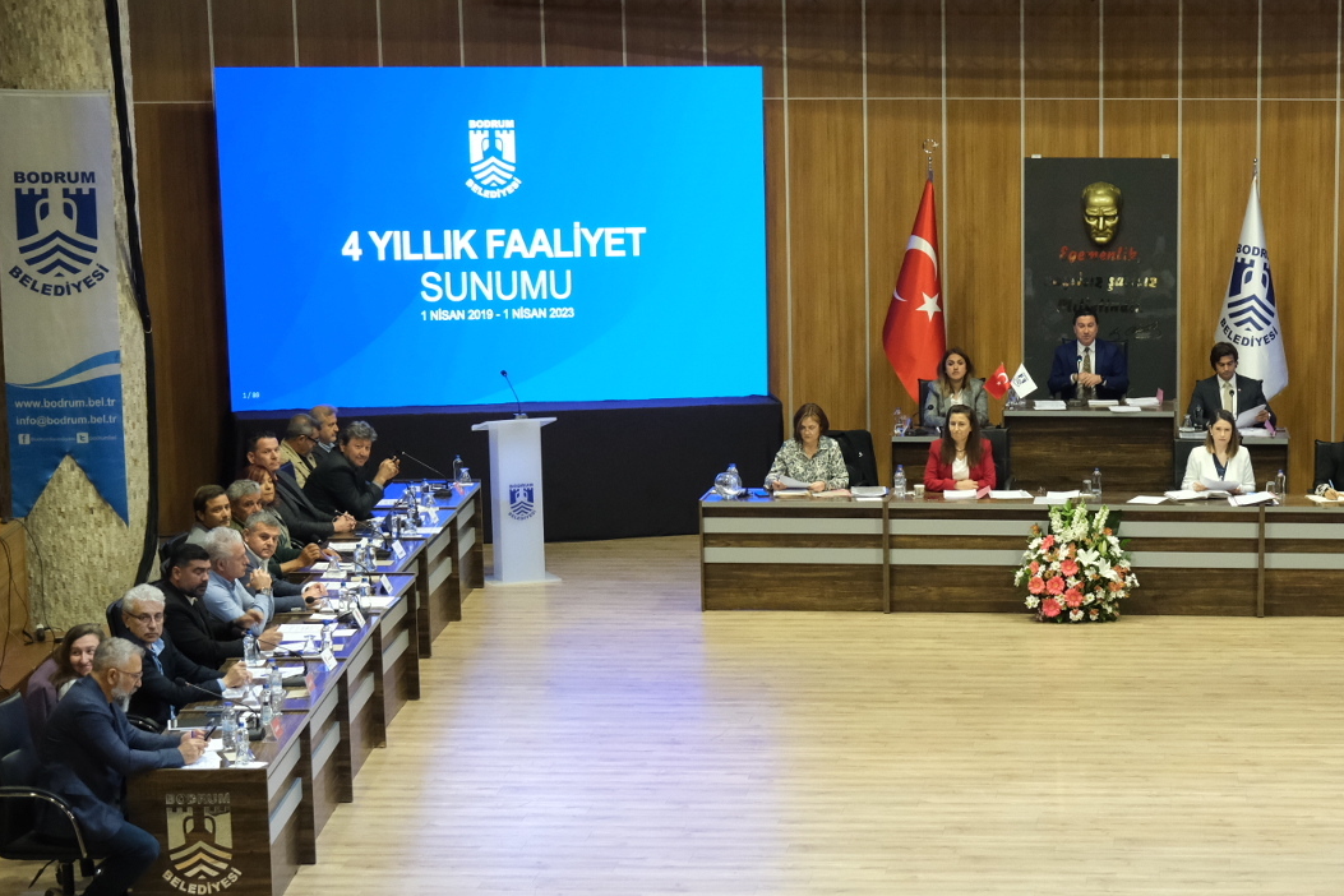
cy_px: 713
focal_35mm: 86
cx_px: 1090
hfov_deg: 23.3
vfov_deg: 15.8
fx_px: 3210
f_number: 4
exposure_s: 1/50
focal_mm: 34.2
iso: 3200
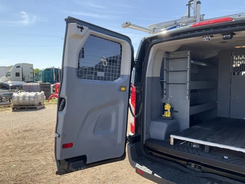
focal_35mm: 29
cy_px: 92
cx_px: 122
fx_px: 205
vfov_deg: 48.2
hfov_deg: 61.7
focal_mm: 3
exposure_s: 1/461
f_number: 1.8
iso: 25
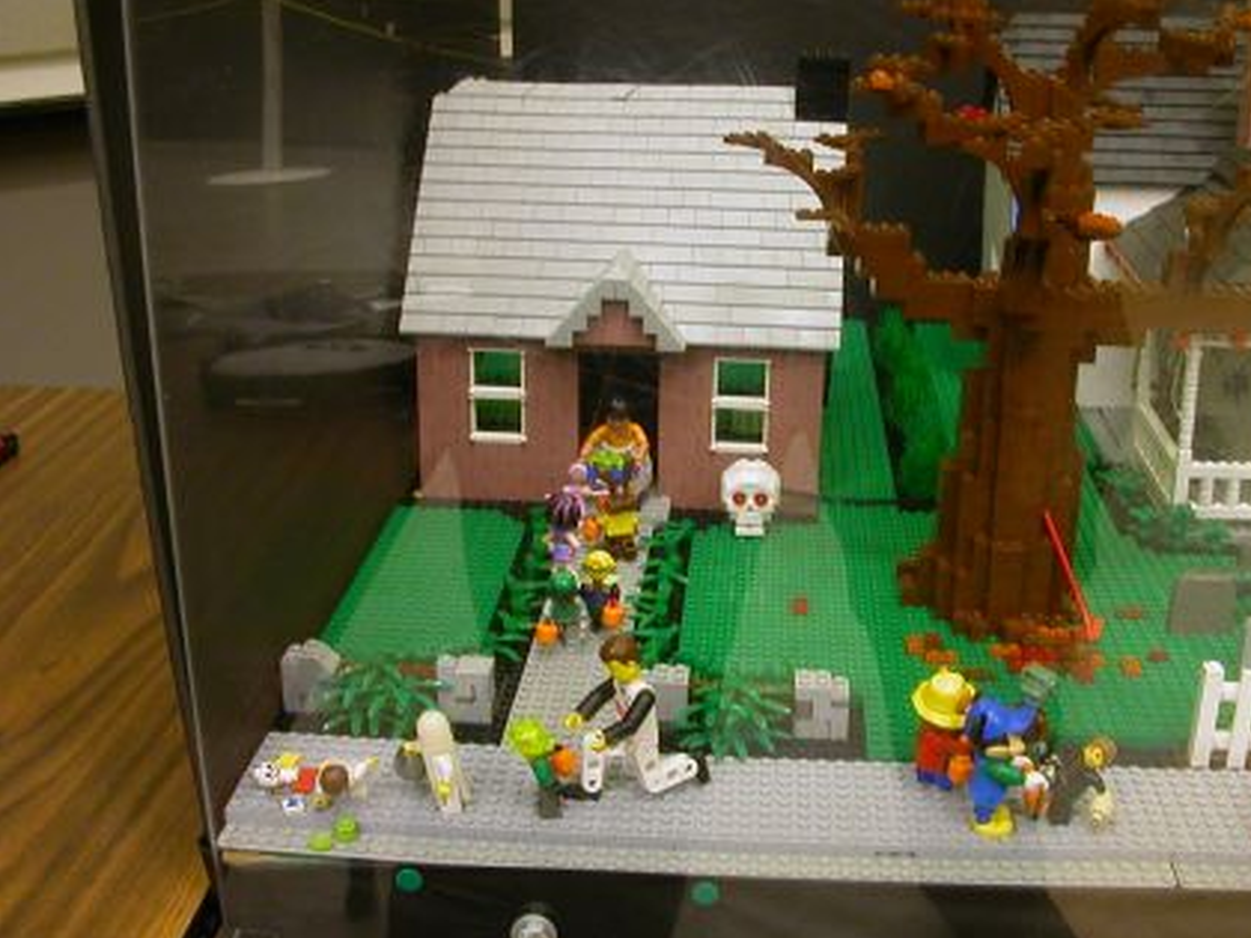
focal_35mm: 44
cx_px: 742
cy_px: 457
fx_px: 1590
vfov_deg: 32.9
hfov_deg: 42.8
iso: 100
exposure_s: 1/11.1
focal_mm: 5.6
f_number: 2.7
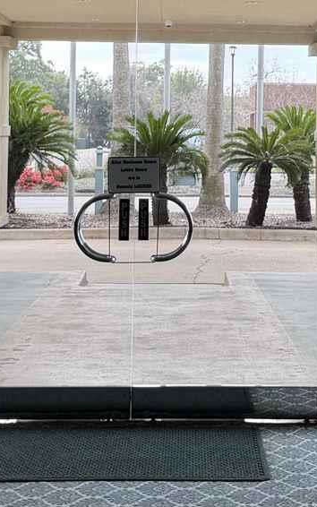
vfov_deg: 22.1
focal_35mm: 92
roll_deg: -0.4
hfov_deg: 14.2
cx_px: 221
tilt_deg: +2.2
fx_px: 1271
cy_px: 72
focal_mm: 6.76
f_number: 1.78
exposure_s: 1/438
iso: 80
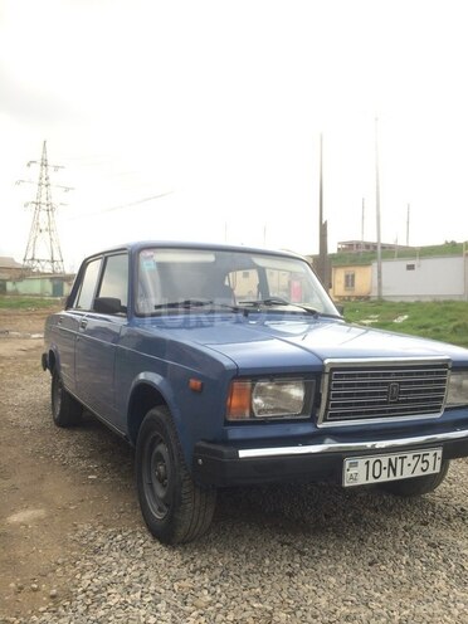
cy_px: 312
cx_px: 234
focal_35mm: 29
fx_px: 523
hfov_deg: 48.2
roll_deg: +1.1
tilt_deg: -4.7
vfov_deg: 61.7
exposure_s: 1/406
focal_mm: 4.15
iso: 32
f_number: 2.2
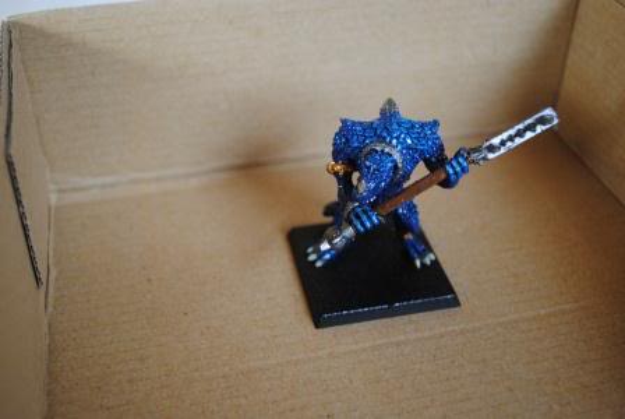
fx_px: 834
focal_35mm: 48
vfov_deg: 28.2
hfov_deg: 41.1
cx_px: 312
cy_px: 210
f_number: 4.8
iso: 320
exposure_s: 1/30
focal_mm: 32
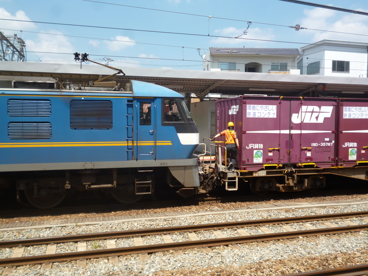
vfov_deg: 44.2
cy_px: 138
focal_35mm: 32
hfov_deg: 56.8
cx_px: 184
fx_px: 340
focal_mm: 5.7
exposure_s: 1/640
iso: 100
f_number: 3.3
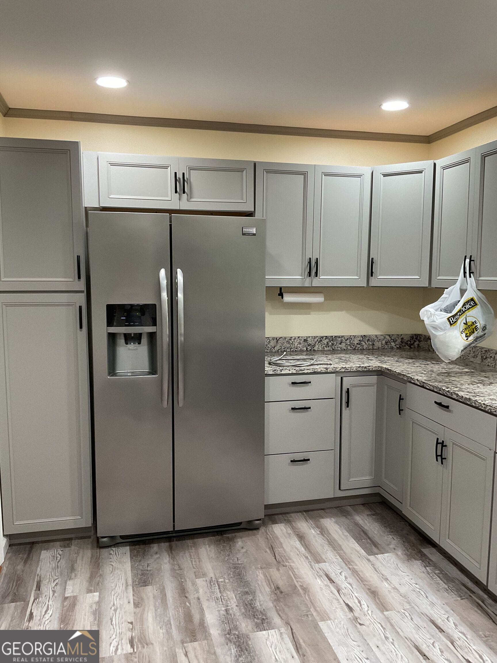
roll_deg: -1.2
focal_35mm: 29
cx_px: 248
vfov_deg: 61.7
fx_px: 555
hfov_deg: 48.2
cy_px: 332
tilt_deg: -5.6
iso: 100
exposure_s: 1/60
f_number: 1.8
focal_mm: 3
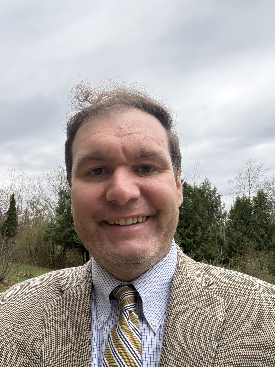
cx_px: 138
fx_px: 318
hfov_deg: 46.8
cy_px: 184
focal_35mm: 30
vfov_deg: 60.0
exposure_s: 1/155
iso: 80
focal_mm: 2.71
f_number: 1.9
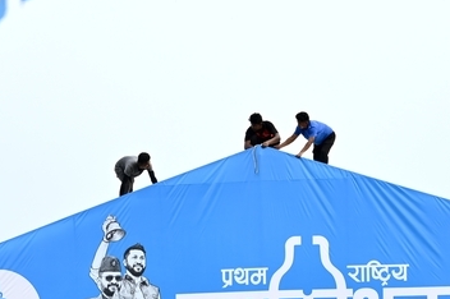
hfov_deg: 14.5
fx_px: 1773
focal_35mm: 142
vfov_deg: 9.5
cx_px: 275
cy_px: 403
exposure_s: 1/250
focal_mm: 50
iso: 100
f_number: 4
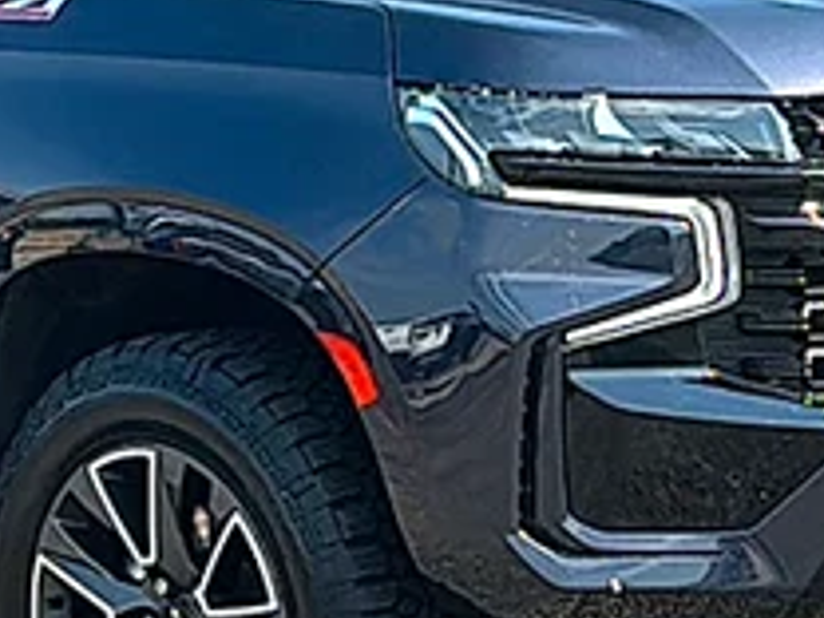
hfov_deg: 15.3
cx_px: 147
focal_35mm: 128
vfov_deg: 11.6
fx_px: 3047
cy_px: 232
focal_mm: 6.86
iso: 80
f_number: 1.78
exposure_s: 1/2817
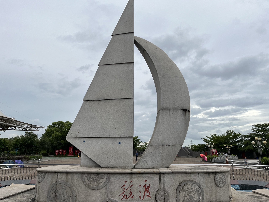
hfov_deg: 67.3
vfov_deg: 53.1
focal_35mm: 26
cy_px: 101
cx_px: 134
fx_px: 202
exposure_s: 1/639
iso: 50
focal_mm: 5.1
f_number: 1.6
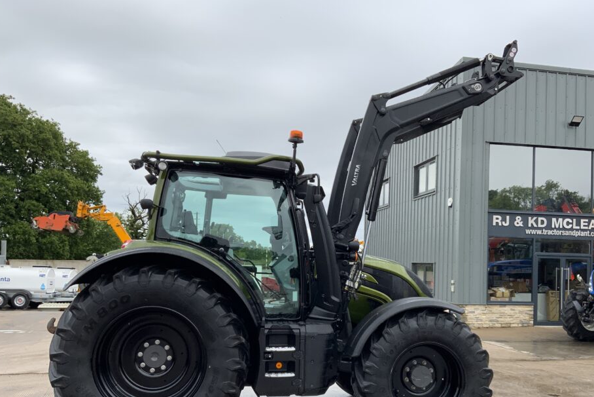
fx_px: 561
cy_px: 250
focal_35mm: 34
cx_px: 327
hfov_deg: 55.7
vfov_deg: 38.6
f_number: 1.8
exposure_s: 1/1195
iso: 16
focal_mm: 3
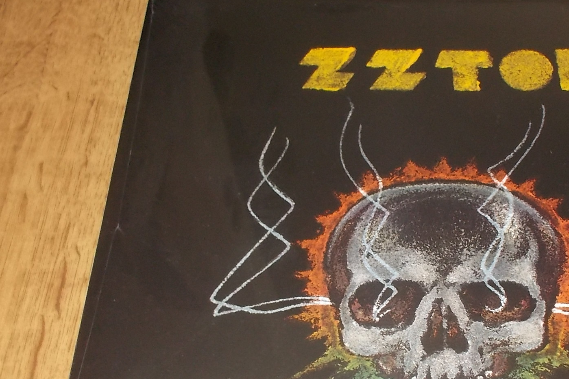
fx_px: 774
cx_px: 410
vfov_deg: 27.0
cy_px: 303
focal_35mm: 49
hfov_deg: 39.5
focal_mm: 4.1
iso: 200
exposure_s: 1/30
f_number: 3.3
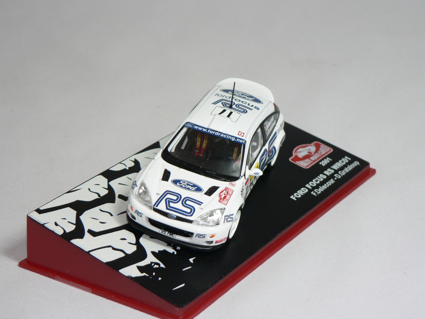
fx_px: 1117
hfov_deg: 21.5
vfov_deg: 16.2
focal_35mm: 91
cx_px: 212
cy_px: 160
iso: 80
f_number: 3.2
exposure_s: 1/60
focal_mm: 15.2
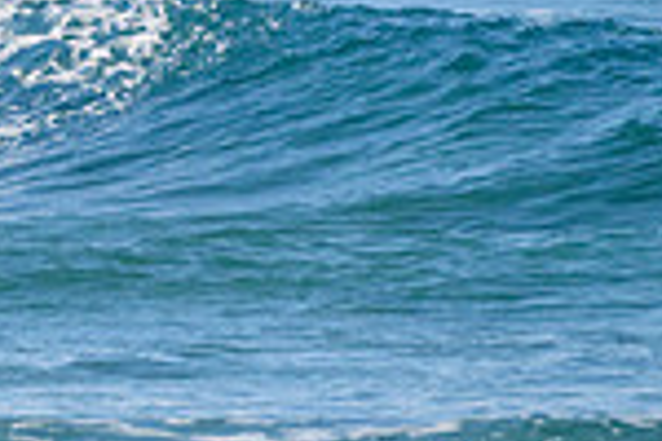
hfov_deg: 0.9
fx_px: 43560
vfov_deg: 0.6
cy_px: -13
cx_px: -288
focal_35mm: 2369
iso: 450
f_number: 5.6
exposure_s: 1/8000
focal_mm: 500
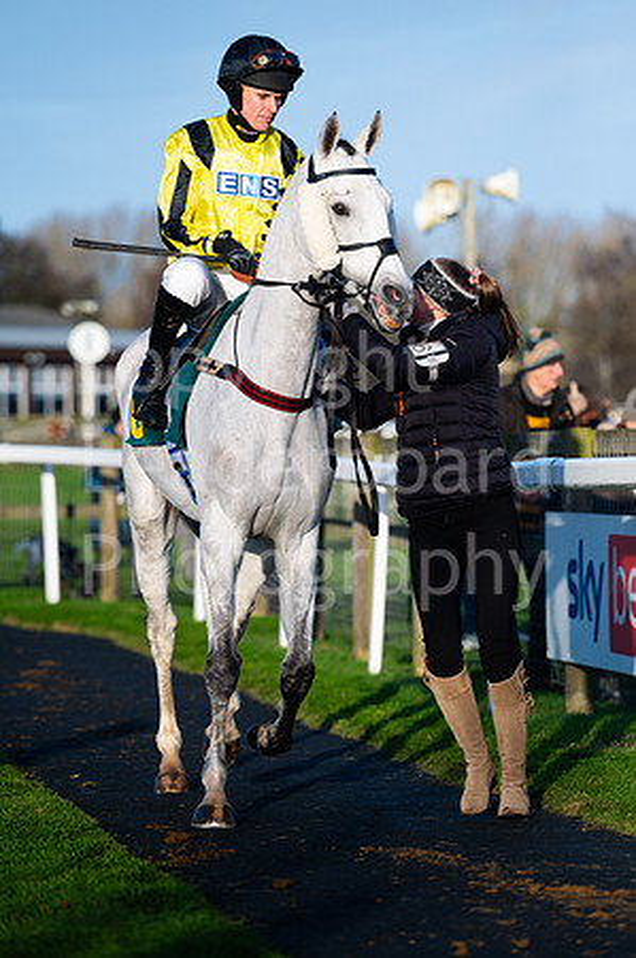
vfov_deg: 12.5
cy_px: 479
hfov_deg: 8.3
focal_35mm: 165
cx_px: 318
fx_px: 4382
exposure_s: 1/5000
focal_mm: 165
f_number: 3.5
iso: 320
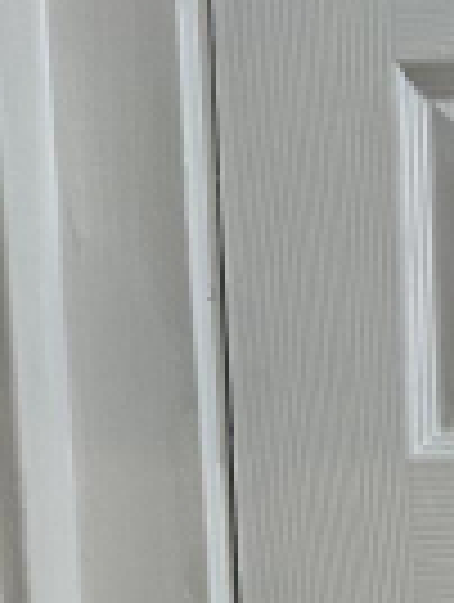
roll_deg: +0.5
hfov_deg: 10.8
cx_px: 836
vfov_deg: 12.8
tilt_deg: -5.7
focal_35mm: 129
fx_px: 2249
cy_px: 1298
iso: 125
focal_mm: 5.7
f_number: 1.5
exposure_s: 1/120
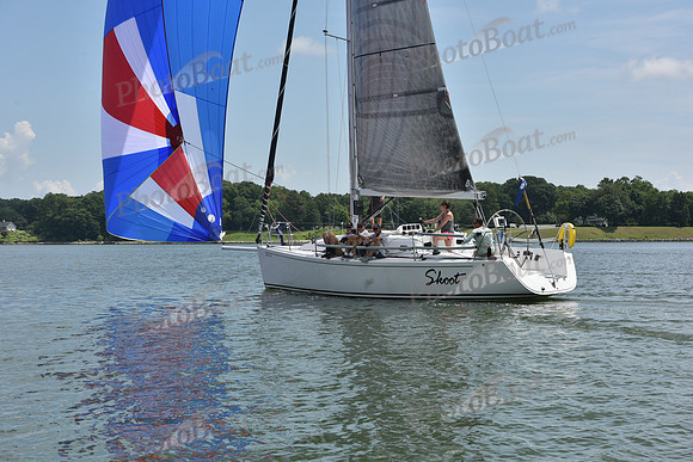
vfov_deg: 19.5
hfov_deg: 28.8
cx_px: 346
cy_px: 231
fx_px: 1348
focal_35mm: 70
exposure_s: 1/1000
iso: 320
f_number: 10
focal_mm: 70
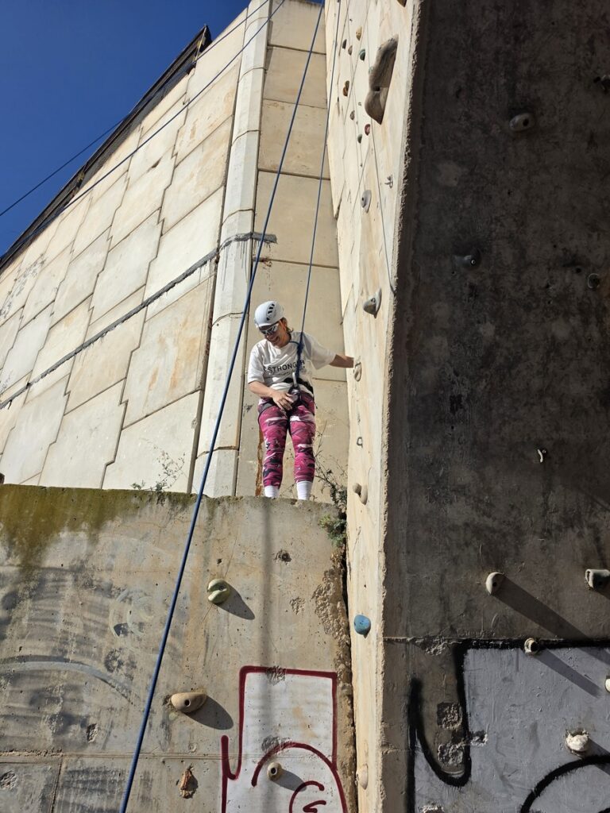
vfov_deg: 73.9
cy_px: 406
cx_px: 305
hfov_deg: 58.9
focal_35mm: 23
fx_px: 540
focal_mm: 6.5
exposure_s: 1/7939
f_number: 1.4
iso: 50
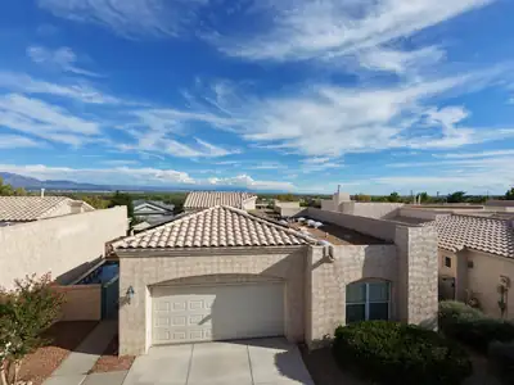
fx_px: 238
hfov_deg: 94.5
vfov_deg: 78.1
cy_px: 192
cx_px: 257
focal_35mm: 16
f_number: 2.2
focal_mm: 3.05
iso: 200
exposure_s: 1/2500
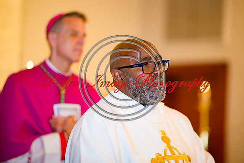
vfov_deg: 11.3
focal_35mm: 121
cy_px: 70
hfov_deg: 16.9
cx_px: 133
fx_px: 819
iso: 280
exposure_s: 1/125
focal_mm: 105
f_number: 1.4
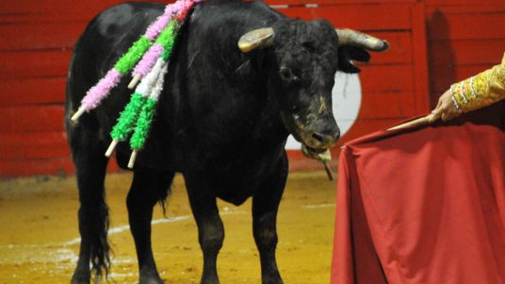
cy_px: 104
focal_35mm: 450
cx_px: 475
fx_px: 6023
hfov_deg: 4.8
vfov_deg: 2.7
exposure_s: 1/60
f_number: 5.6
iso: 1600
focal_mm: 150
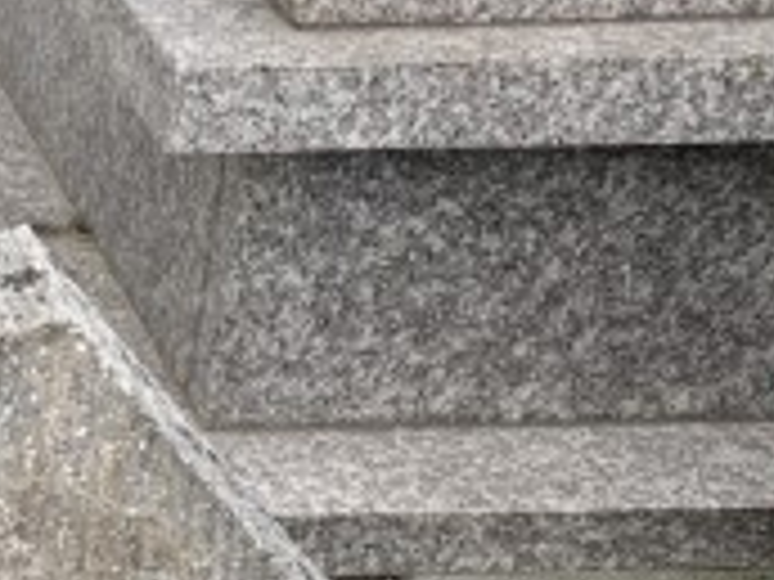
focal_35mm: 97
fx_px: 2169
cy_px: 441
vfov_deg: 15.2
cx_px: -531
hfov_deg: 17.3
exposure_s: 1/431
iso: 25
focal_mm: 4.25
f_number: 1.8
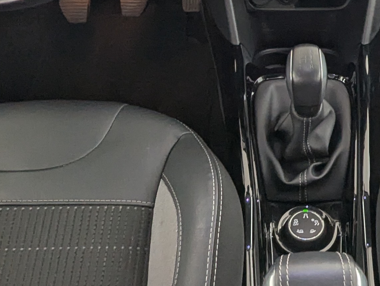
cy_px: 46
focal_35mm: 57
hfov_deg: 32.6
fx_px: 627
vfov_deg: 25.2
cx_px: 317
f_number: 2.2
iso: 73
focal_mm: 2.35
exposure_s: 1/43
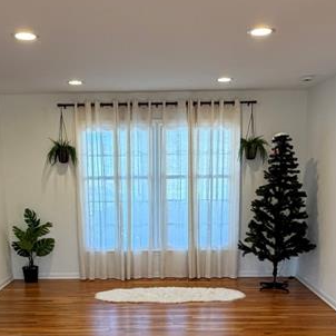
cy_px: 274
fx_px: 461
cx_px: 157
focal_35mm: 42
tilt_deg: -14.2
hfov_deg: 40.0
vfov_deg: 38.4
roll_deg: -0.2
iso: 200
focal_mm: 2.22
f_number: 2.2
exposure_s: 1/120
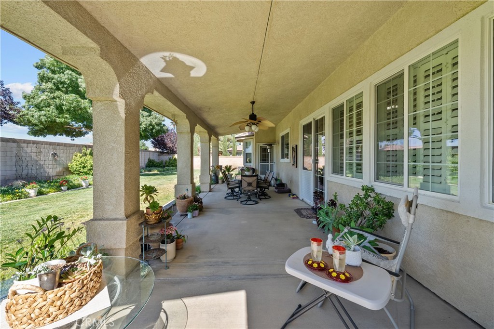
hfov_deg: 108.3
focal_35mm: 13
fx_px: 178
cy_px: 164
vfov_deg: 85.4
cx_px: 247
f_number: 9
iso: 100
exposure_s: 1/20
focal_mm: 13
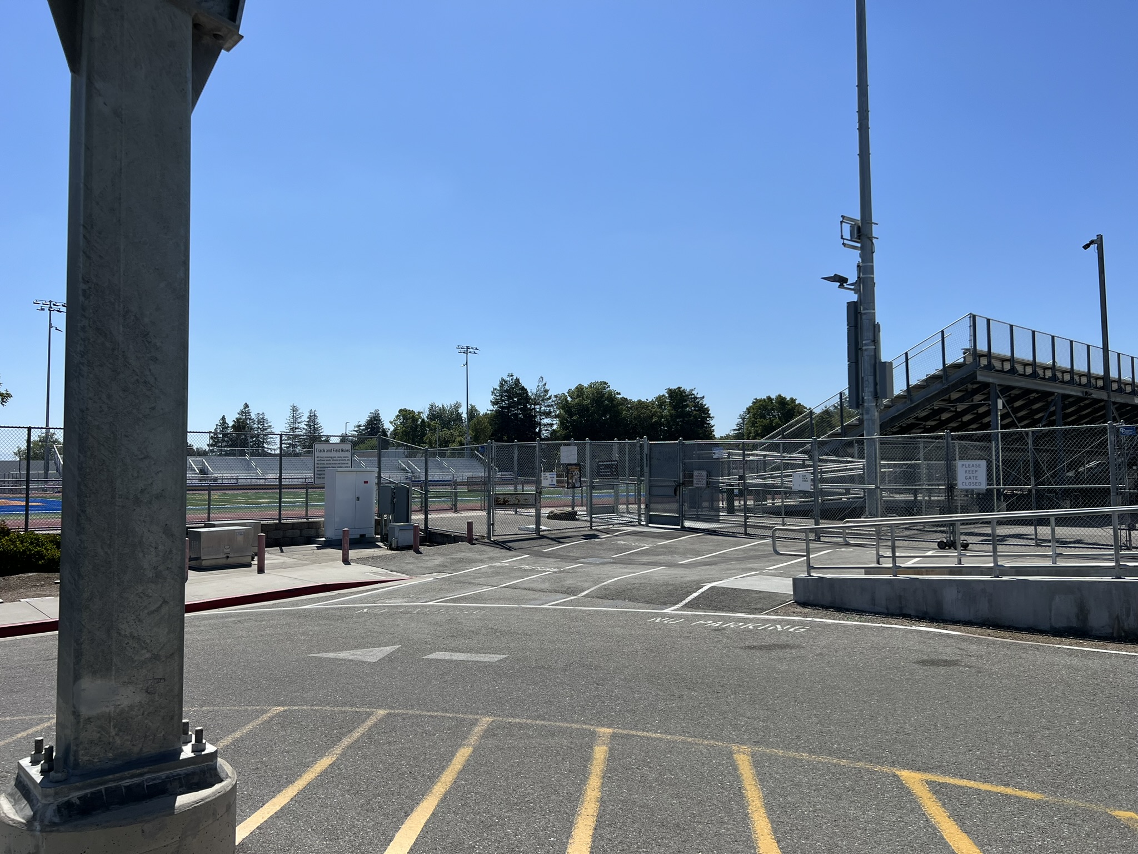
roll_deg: +0.7
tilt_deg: +2.9
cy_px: 427
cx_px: 569
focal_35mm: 26
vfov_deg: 53.1
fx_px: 855
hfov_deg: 67.3
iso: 50
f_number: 1.5
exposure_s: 1/7463
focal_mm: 5.7
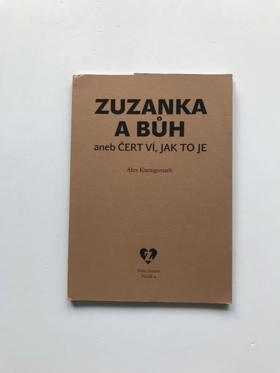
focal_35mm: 28
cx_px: 140
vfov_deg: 63.4
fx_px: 302
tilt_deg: -87.2
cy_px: 186
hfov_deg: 49.7
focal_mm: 3.99
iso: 32
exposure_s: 1/100
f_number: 1.8
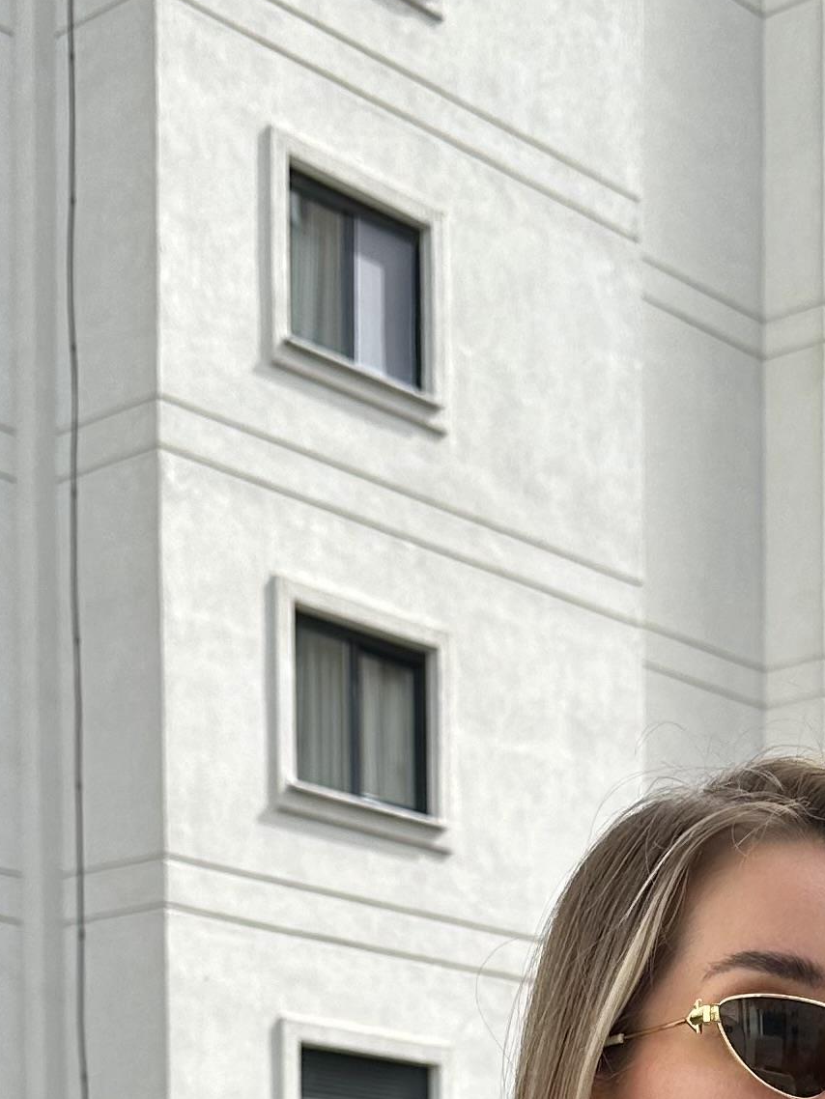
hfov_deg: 17.2
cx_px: 712
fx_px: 2700
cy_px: 1473
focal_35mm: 85
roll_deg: -0.6
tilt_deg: +0.7
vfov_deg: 20.7
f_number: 1.78
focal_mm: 6.86
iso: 80
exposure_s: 1/2353
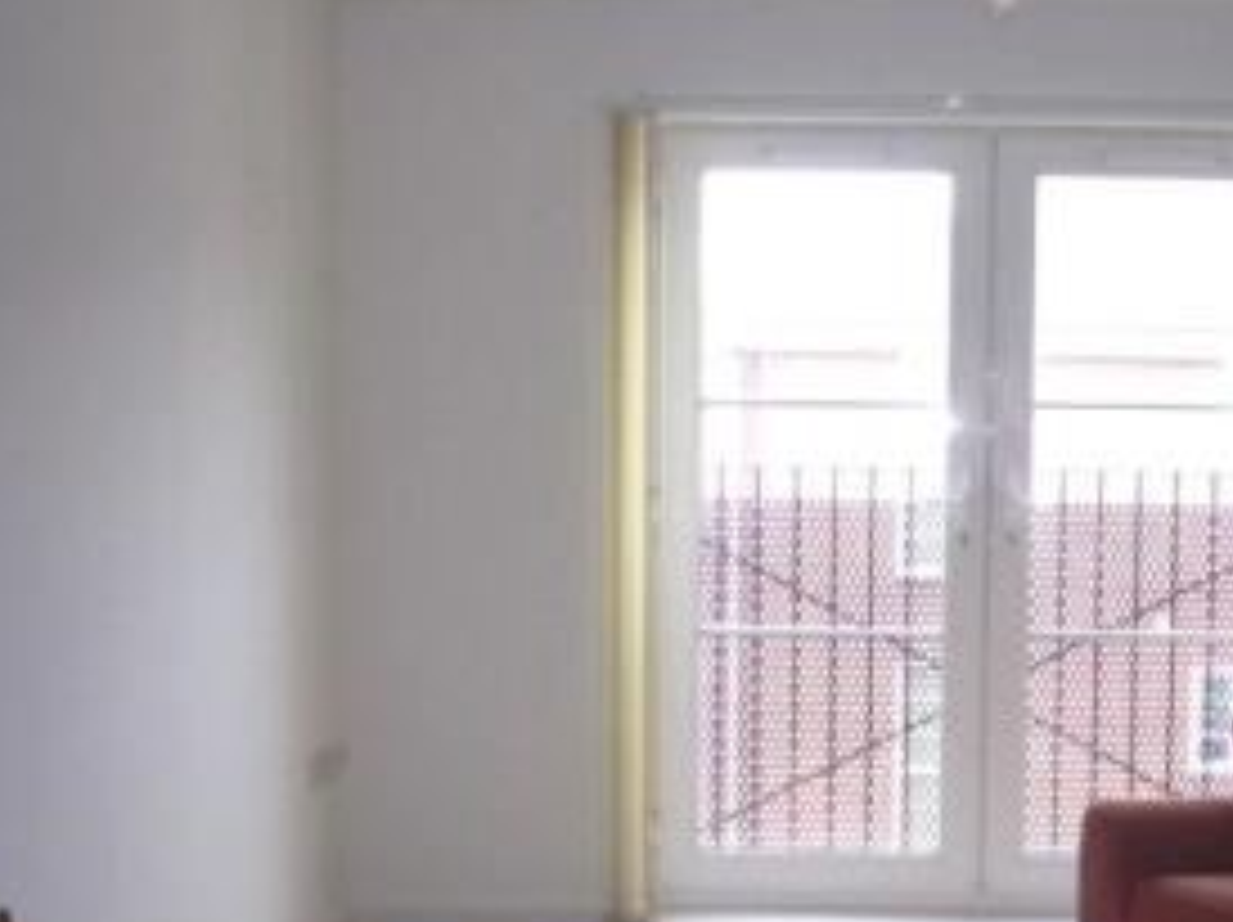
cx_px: 835
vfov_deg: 17.8
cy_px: 893
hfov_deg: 24.0
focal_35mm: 81
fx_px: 2883
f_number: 2.8
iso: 124
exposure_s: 1/30
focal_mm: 5.8
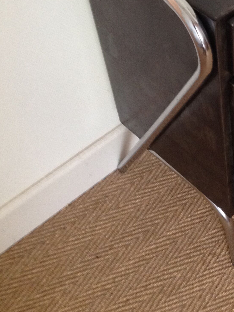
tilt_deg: -45.5
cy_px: 69
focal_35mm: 78
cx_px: 246
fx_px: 703
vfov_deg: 24.7
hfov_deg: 18.3
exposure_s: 1/20
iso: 125
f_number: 2.4
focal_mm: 4.28
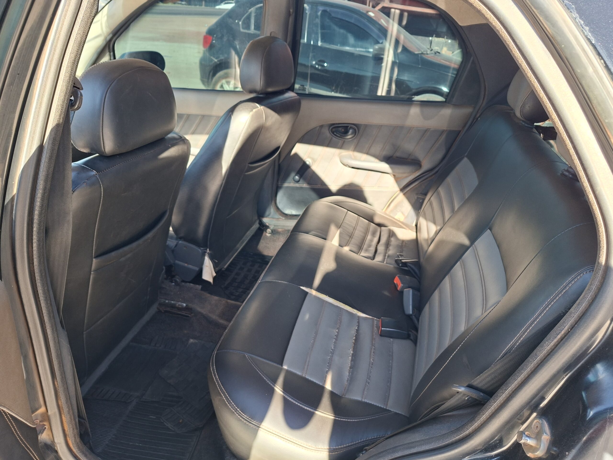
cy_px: 230
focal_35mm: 23
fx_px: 407
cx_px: 306
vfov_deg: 58.9
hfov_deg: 73.9
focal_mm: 5.54
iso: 64
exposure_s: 1/120
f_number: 1.8
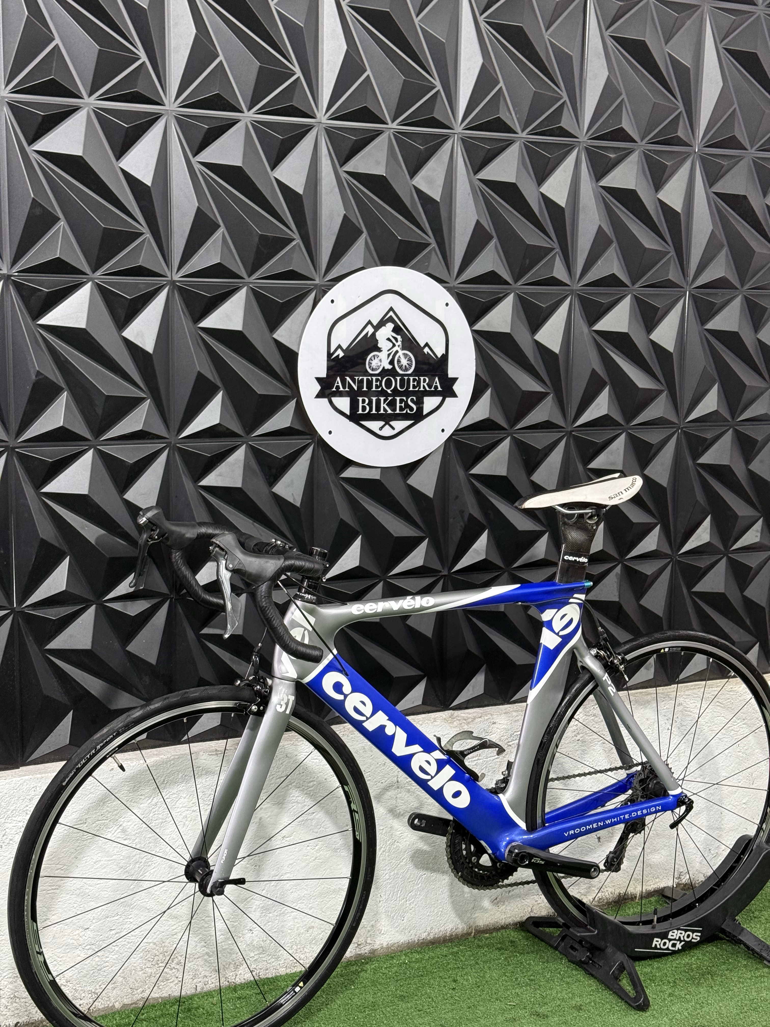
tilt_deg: -7.4
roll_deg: -1.2
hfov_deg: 30.3
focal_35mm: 48
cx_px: 385
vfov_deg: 39.7
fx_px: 1424
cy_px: 514
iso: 160
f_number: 1.78
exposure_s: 1/60
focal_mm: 6.76
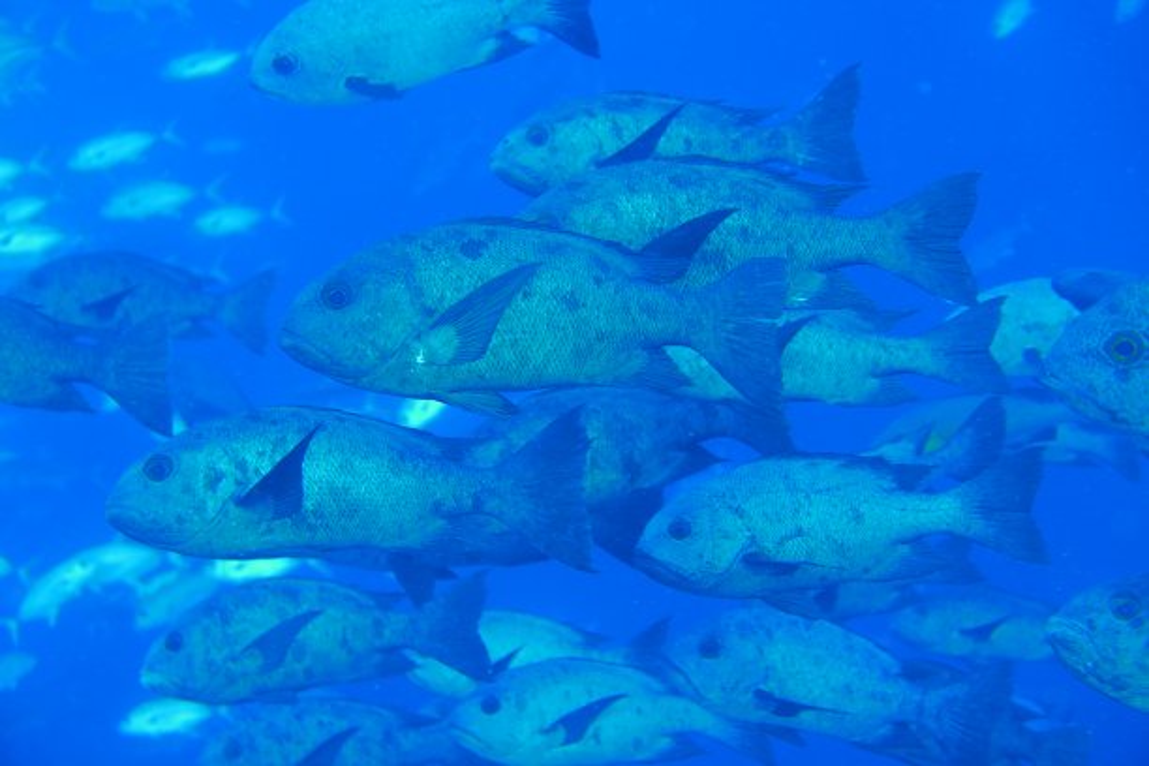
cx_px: 574
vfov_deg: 20.9
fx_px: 2074
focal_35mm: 65
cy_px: 383
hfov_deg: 31.0
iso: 250
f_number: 2.8
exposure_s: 1/125
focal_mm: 29.3
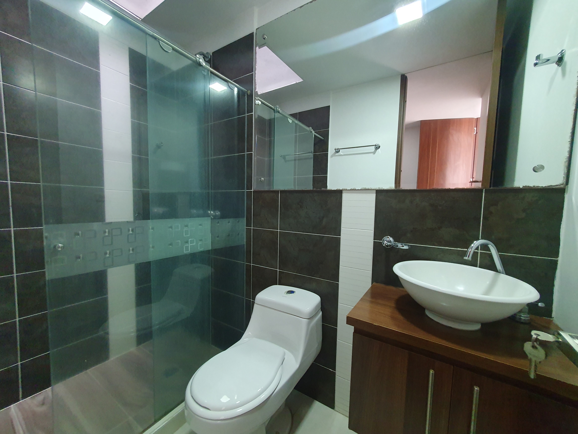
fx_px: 217
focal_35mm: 13
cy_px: 217
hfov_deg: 106.2
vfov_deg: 89.9
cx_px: 289
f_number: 2.2
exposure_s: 1/60
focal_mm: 1.8
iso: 400
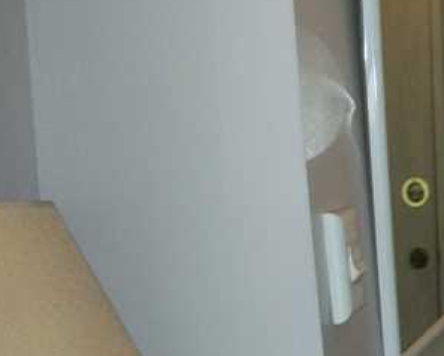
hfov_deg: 19.2
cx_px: 579
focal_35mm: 92
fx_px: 1210
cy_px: 55
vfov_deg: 16.6
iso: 160
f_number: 3.1
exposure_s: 1/30
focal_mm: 6.3
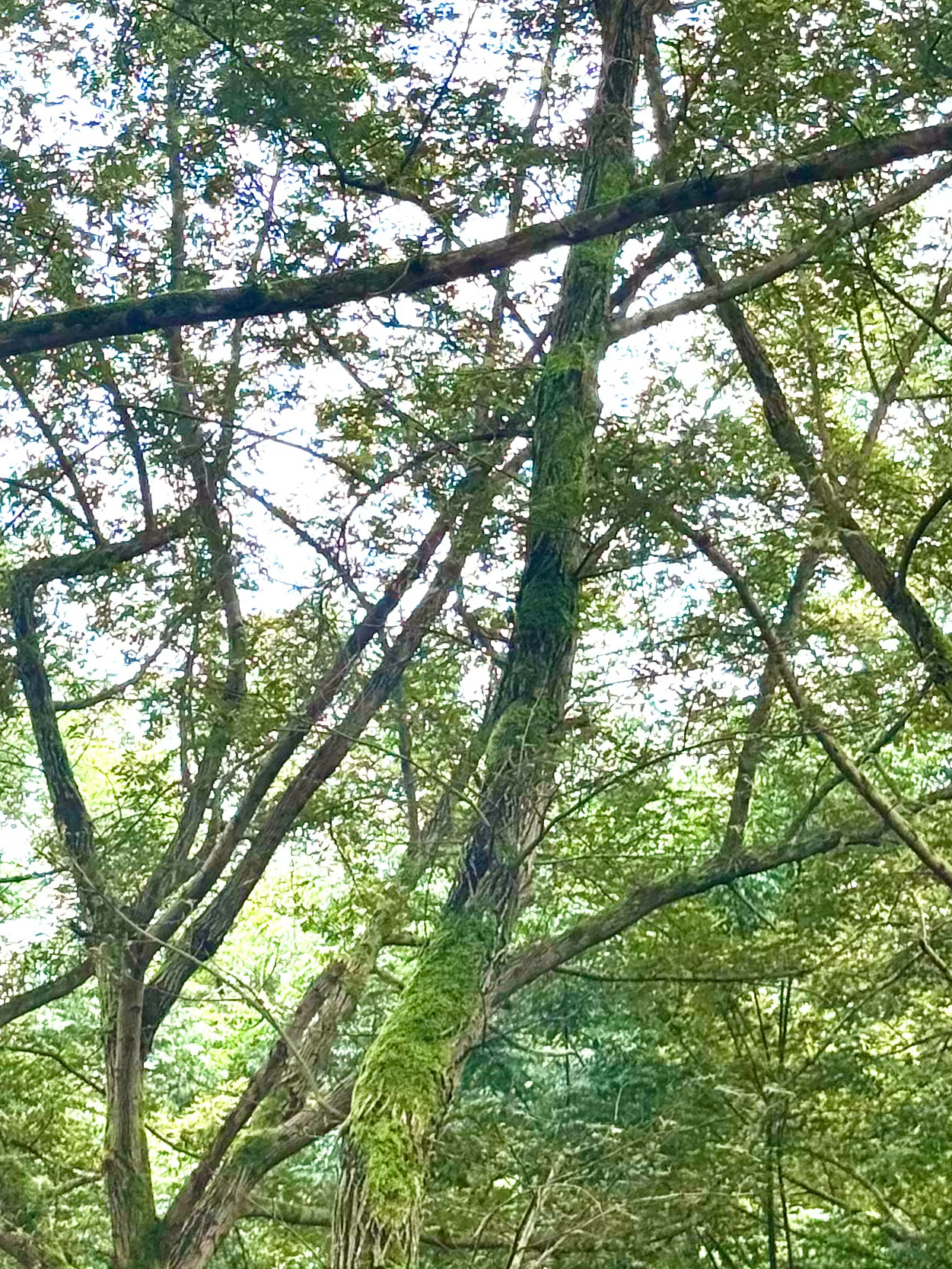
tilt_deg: +24.7
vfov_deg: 16.7
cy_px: 42
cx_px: 258
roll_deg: +1.9
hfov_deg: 12.7
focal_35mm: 116
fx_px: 4254
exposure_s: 1/980
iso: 64
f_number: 1.78
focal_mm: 6.76
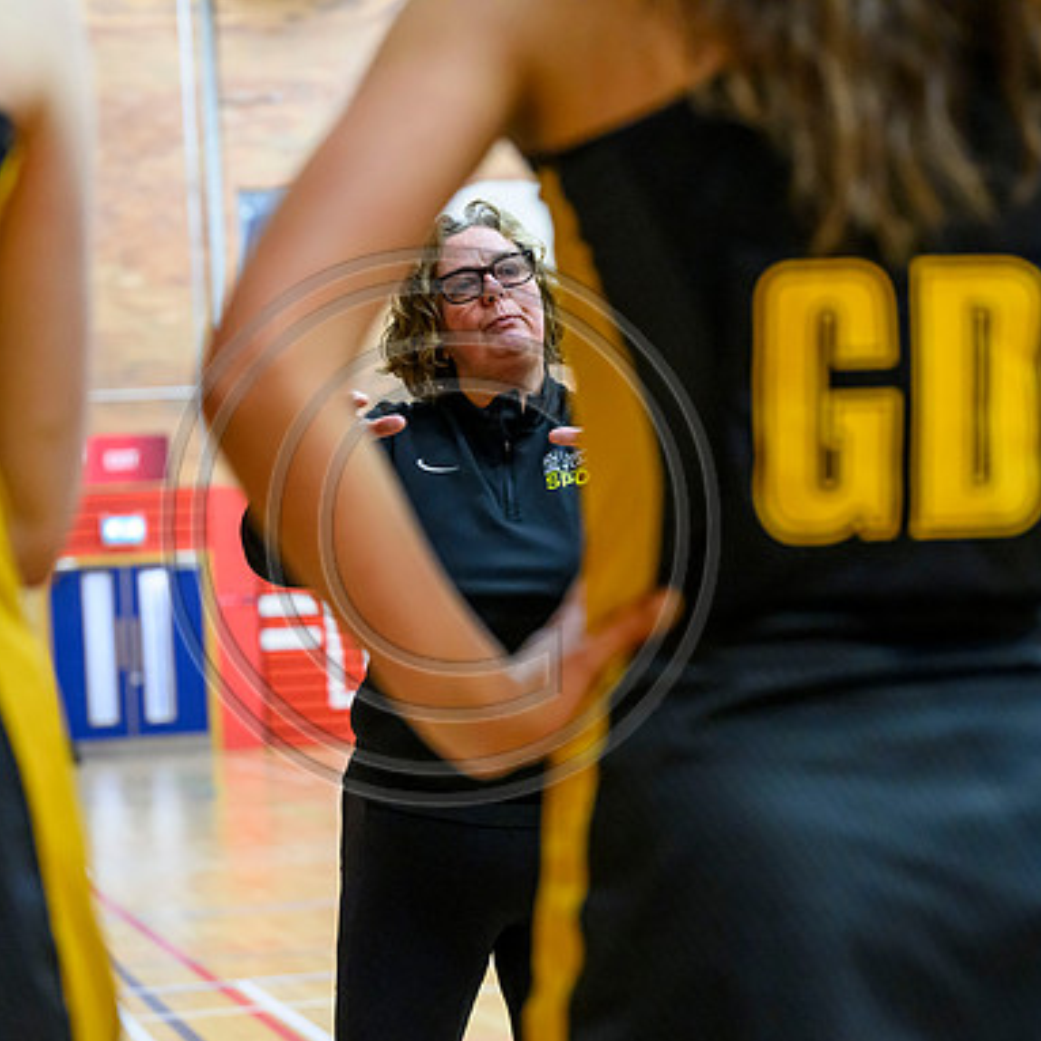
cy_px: 523
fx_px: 3062
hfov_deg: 19.3
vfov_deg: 19.3
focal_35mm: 90
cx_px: 440
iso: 5000
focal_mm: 70
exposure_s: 1/400
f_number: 3.5
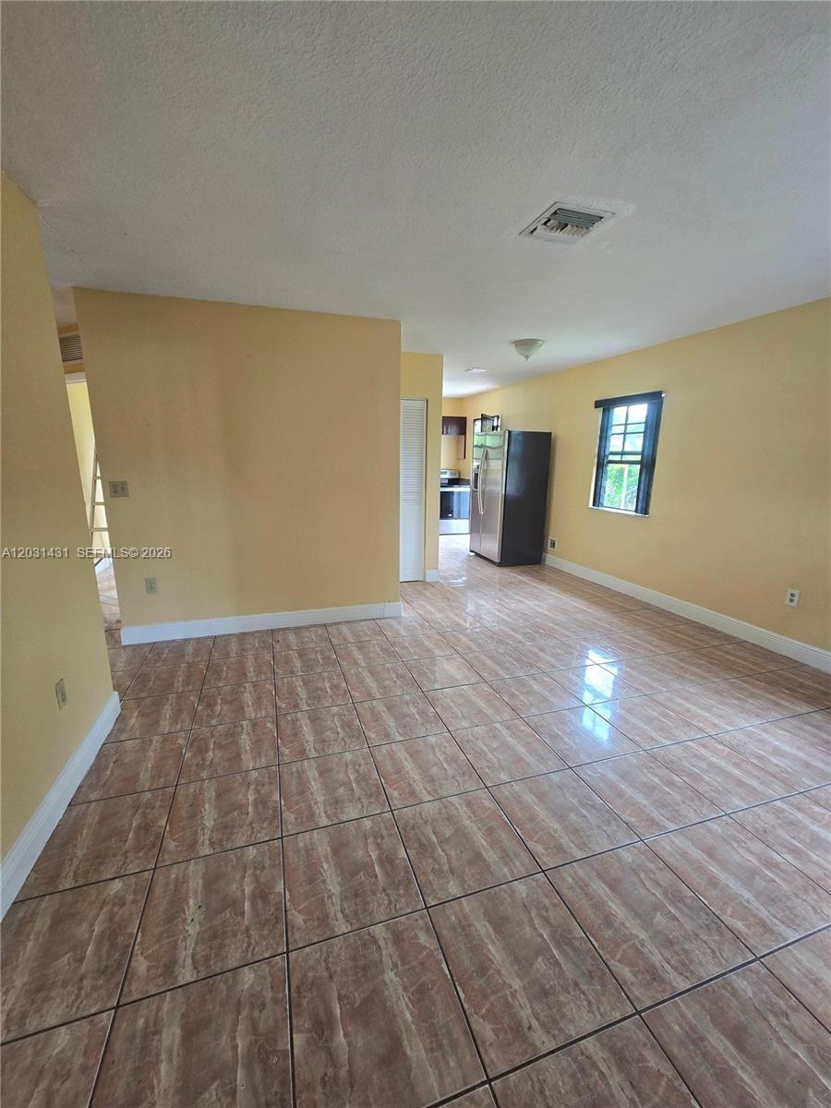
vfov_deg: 106.2
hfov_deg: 89.9
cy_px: 554
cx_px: 416
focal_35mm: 13
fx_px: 416
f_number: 2.2
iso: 125
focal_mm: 2.2
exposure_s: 1/60
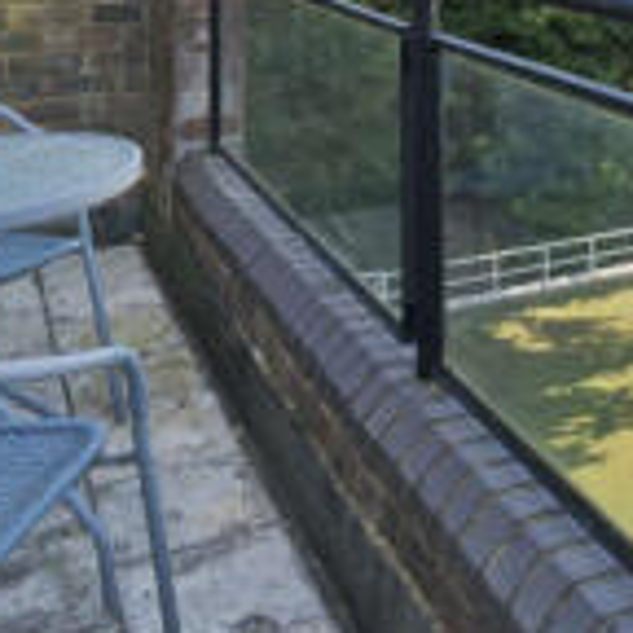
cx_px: 571
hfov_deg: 30.2
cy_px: -110
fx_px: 1117
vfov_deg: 28.0
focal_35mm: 54
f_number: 11
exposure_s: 1/200
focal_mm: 14
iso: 400
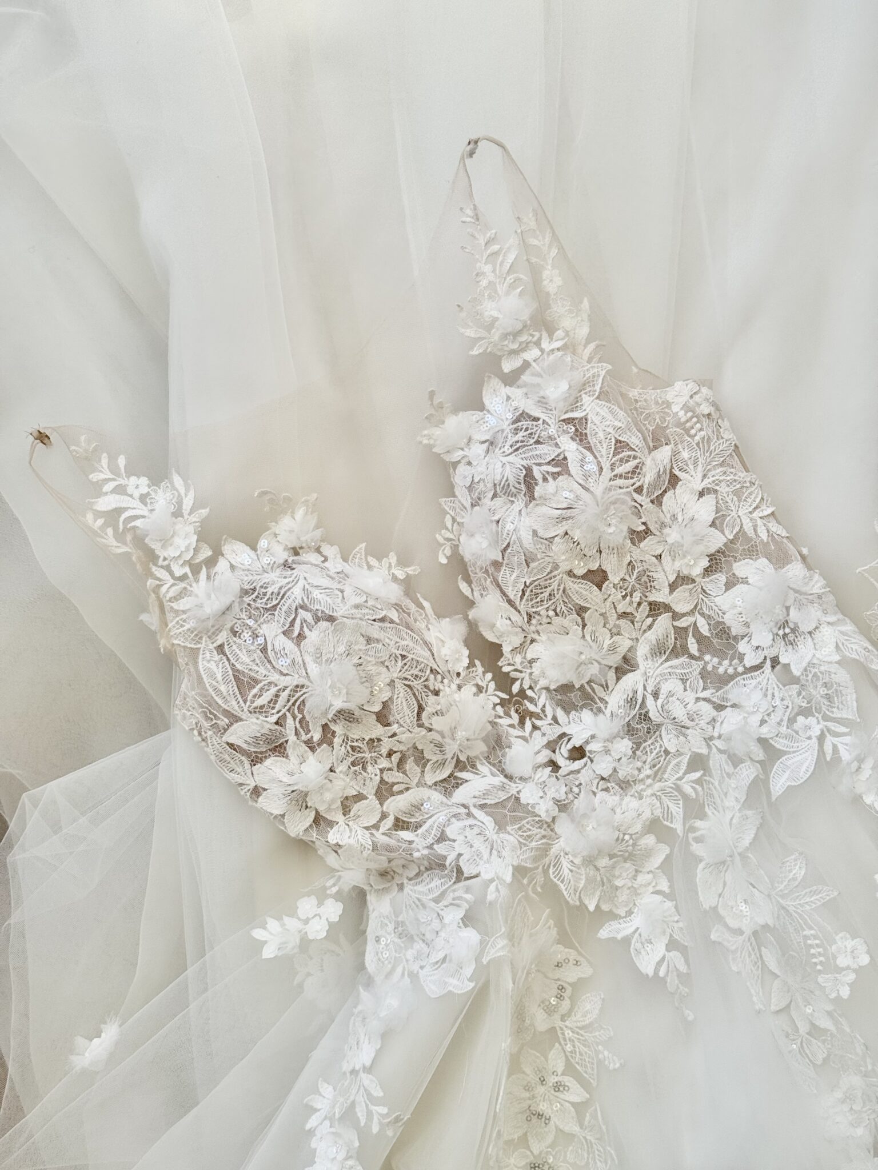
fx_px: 1623
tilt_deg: -83.3
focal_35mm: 48
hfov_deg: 30.3
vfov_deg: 39.7
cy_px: 585
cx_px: 439
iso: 64
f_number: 1.78
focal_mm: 6.76
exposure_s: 1/843
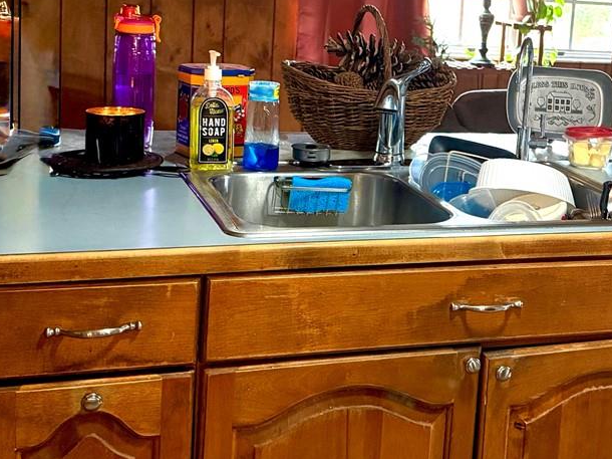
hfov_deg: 29.9
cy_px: 126
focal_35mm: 63
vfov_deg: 23.1
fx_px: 1113
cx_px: 505
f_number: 1.78
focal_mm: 6.76
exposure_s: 1/60
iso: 800
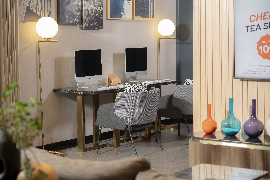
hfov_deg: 22.6
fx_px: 675
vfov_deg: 15.2
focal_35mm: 90
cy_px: 90
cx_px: 135
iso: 500
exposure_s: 1/40
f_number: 4
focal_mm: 90
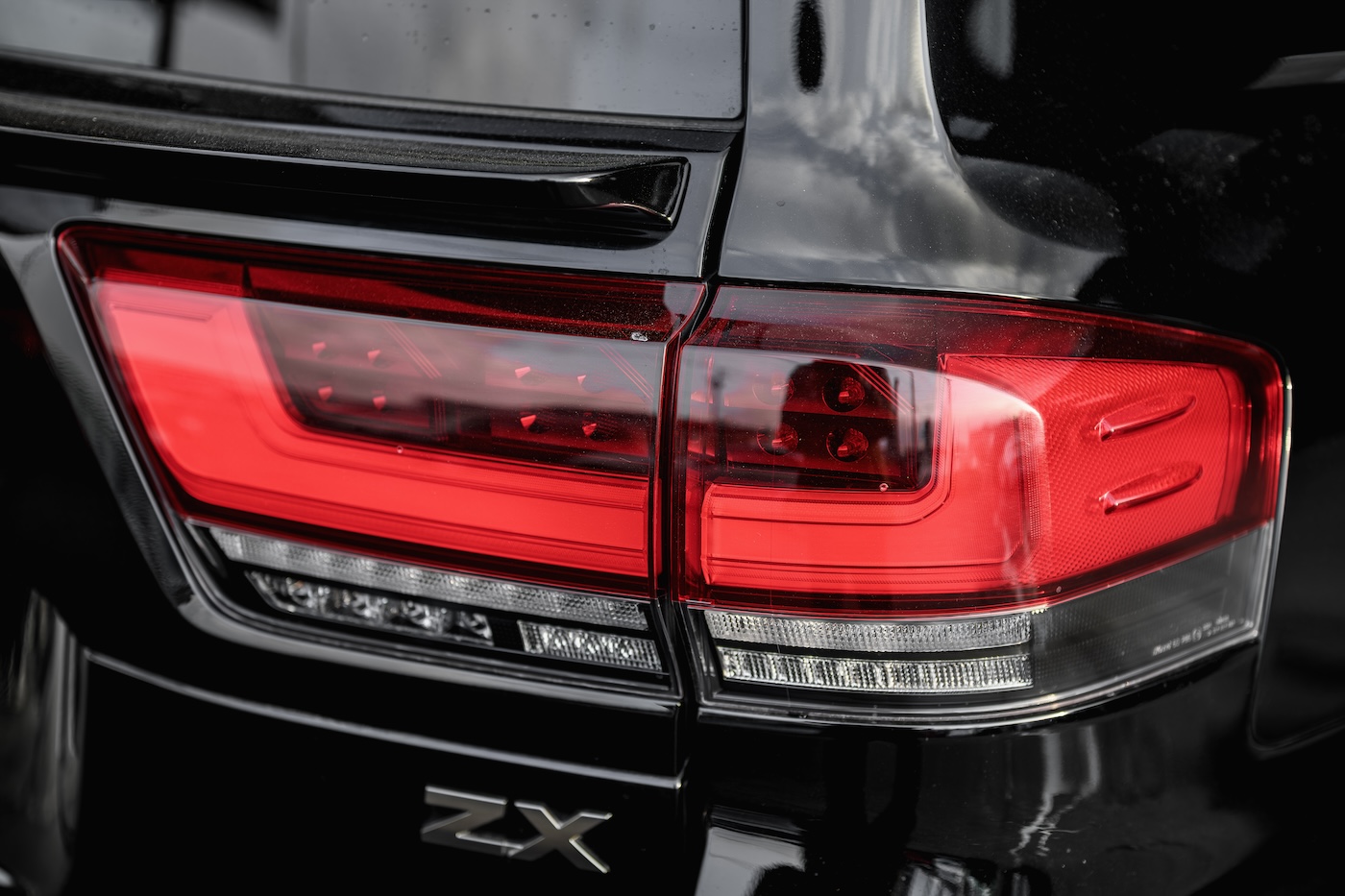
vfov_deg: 27.0
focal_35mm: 50
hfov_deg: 39.6
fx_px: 1868
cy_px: 448
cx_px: 672
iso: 100
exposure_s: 1/200
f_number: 1.8
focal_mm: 50
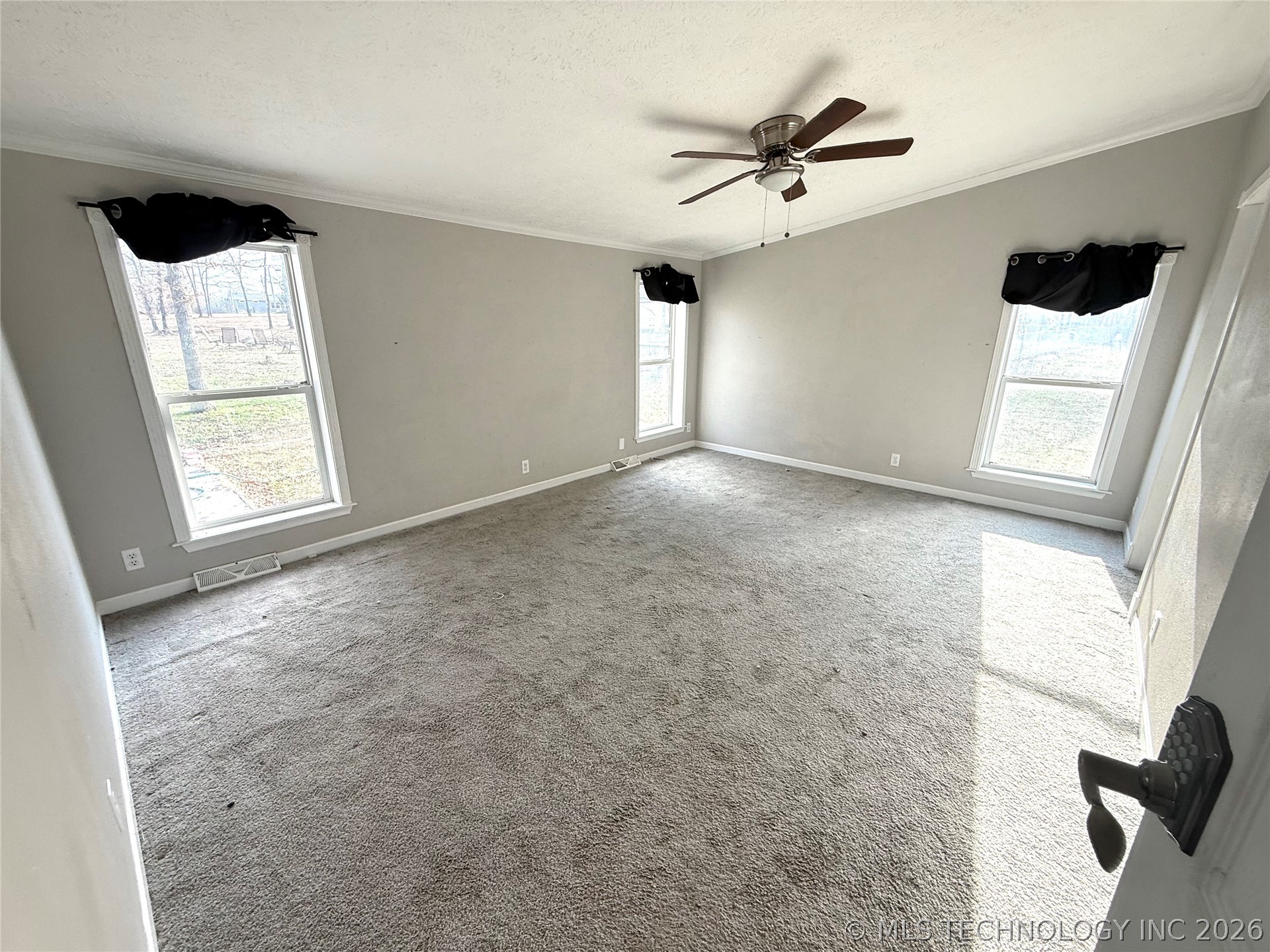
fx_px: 514
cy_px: 476
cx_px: 635
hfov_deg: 102.1
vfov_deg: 85.7
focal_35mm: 14
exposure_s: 1/99
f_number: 2.2
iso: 64
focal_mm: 2.22
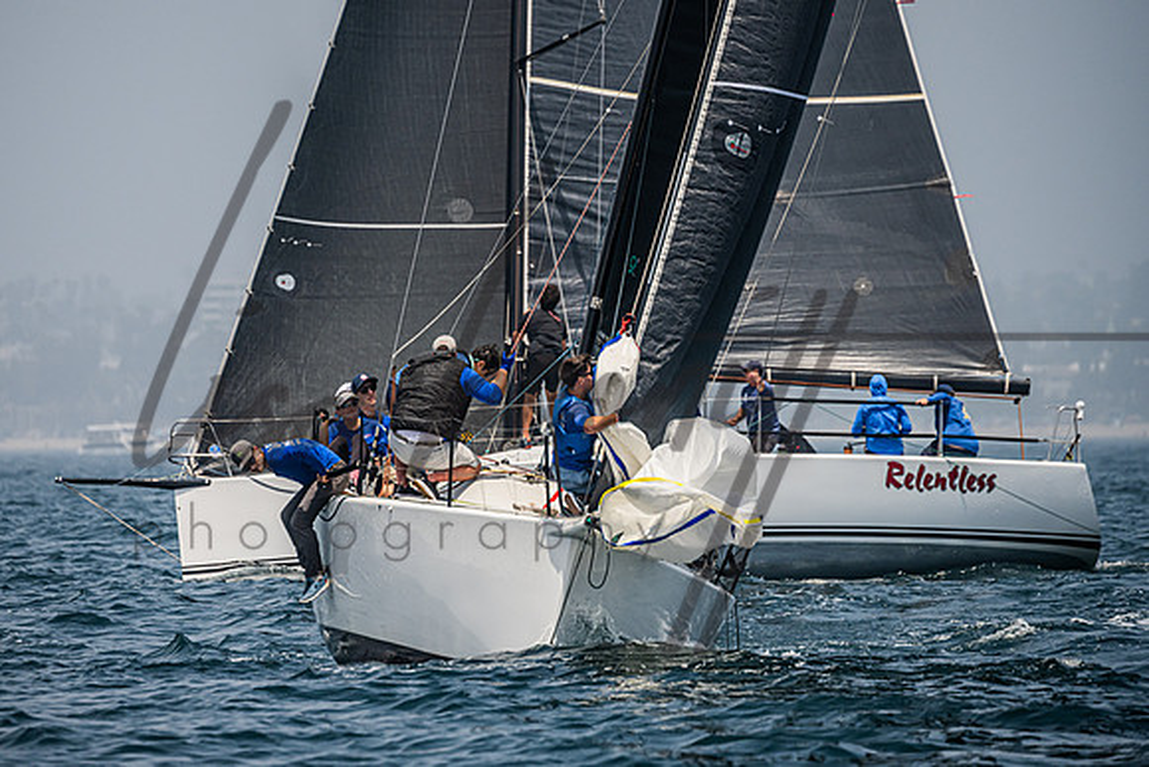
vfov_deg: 3.5
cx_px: 482
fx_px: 12728
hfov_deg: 5.2
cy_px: 354
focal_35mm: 399
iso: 400
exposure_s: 1/4000
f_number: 6.3
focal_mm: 340
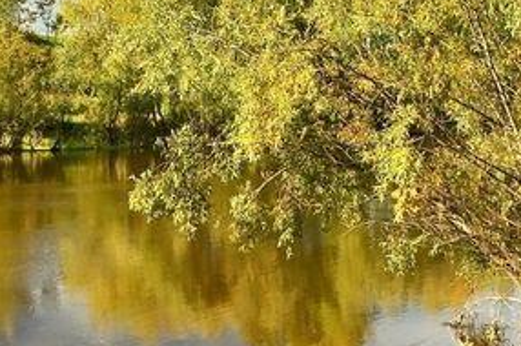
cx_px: 556
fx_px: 1229
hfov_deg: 22.7
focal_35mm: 85
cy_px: 49
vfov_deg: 15.9
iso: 200
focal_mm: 18
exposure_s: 1/250
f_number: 9
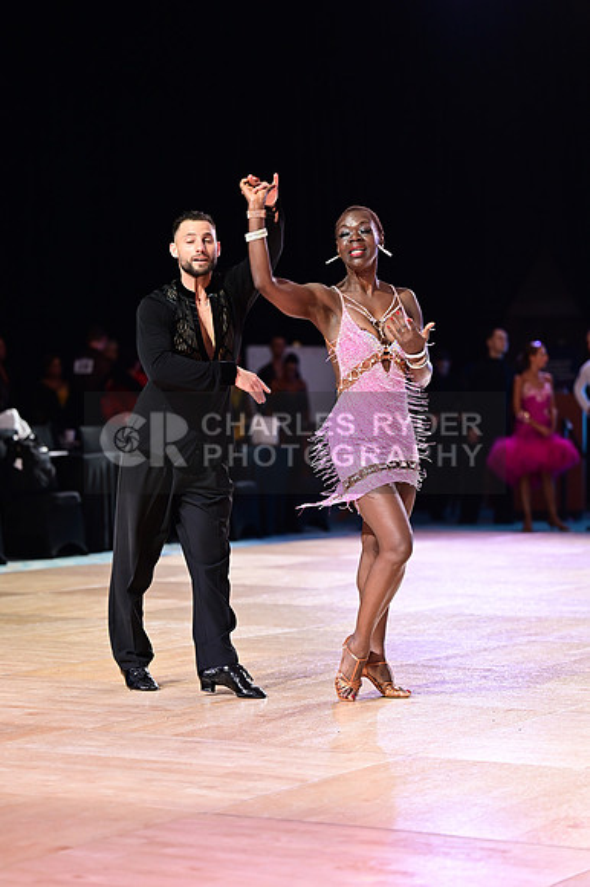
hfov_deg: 13.3
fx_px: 2535
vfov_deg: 19.8
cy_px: 444
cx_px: 295
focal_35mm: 103
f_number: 2.8
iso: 1600
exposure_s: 1/320
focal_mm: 103
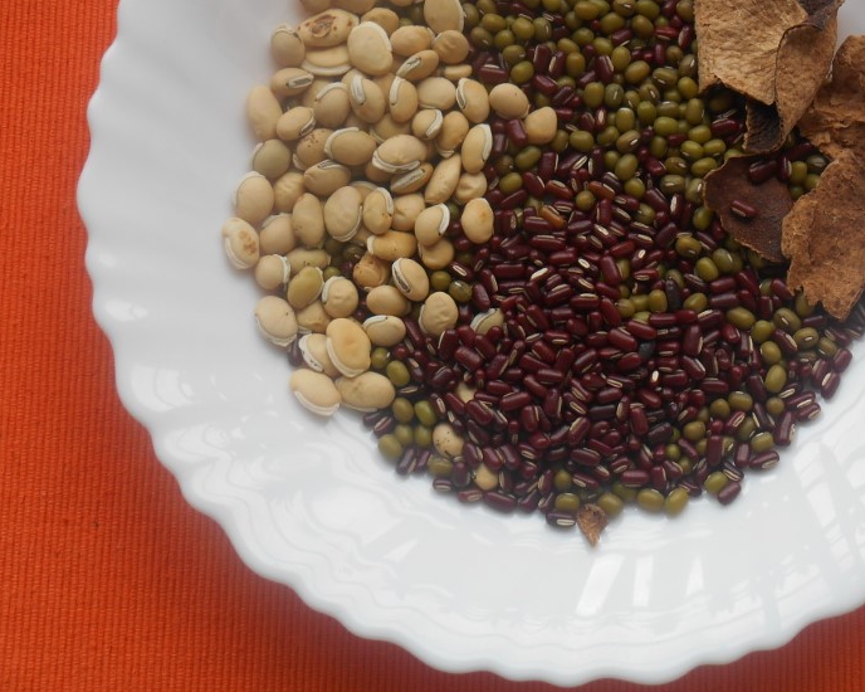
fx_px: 1971
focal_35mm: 77
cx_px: 629
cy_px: 220
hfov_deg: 24.5
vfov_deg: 19.8
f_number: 4.2
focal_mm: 9.5
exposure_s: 1/50
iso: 80
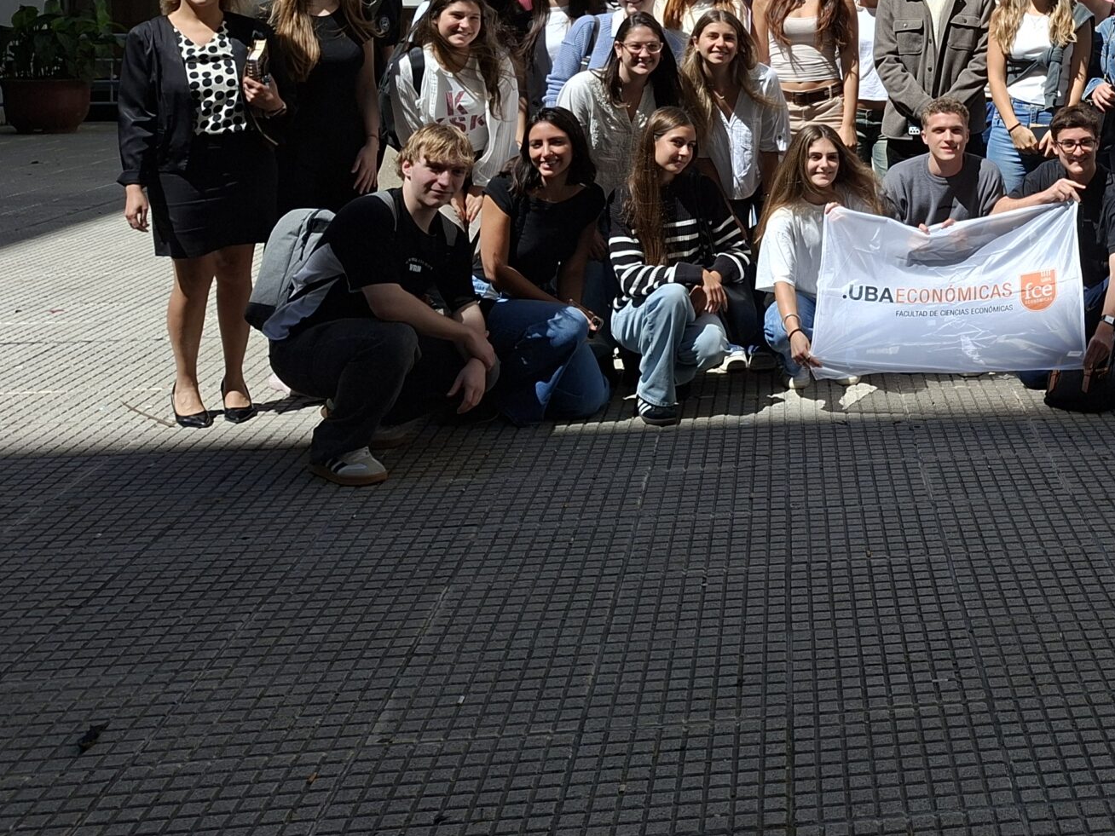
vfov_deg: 30.2
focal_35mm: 45
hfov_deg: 38.5
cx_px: 1050
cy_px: 20
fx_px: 1449
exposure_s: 1/2326
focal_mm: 5.54
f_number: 1.8
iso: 50
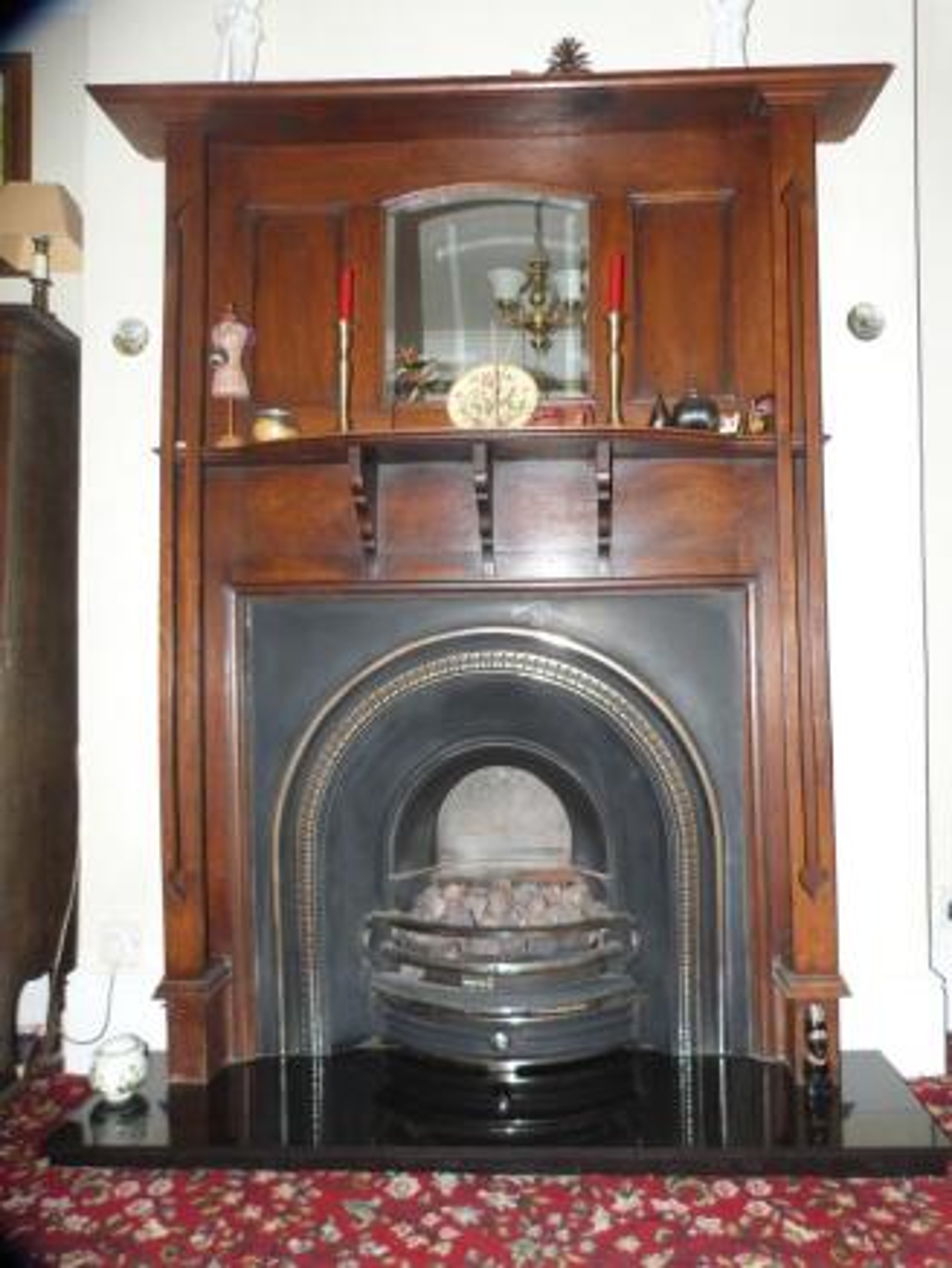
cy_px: 634
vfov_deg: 67.3
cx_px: 476
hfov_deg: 53.1
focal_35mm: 26
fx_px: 953
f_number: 2.8
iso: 100
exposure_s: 1/60
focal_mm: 4.5
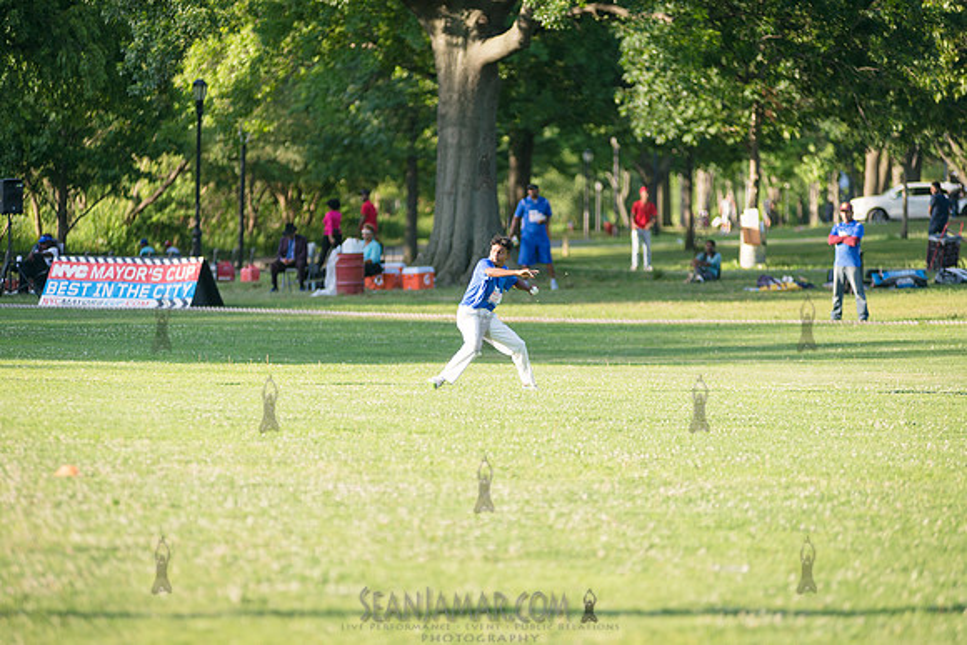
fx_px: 4970
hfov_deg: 11.1
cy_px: 322
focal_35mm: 185
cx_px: 484
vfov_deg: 7.4
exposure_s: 1/2000
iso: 400
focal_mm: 185
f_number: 2.8
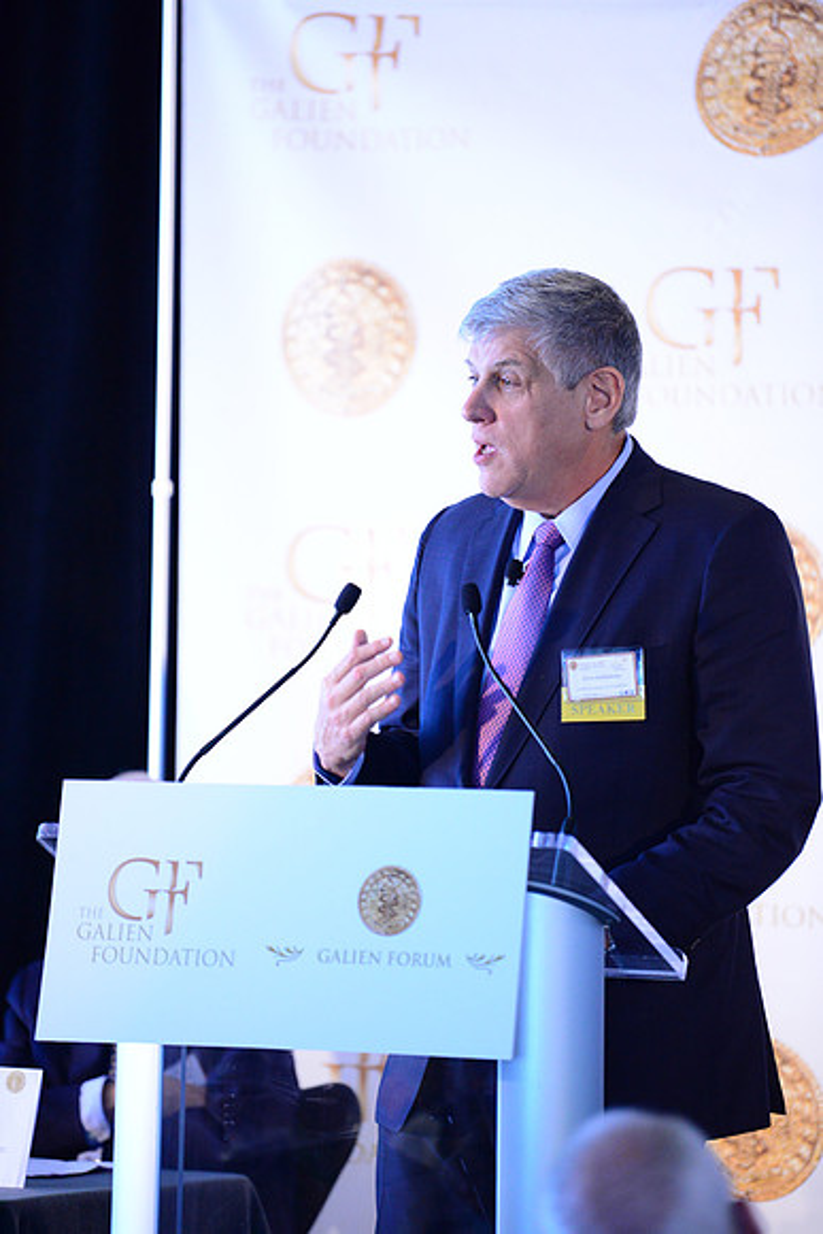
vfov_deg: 11.1
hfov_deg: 7.4
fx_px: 6340
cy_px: 617
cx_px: 412
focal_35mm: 185
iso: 4000
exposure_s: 1/160
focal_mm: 185
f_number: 2.8
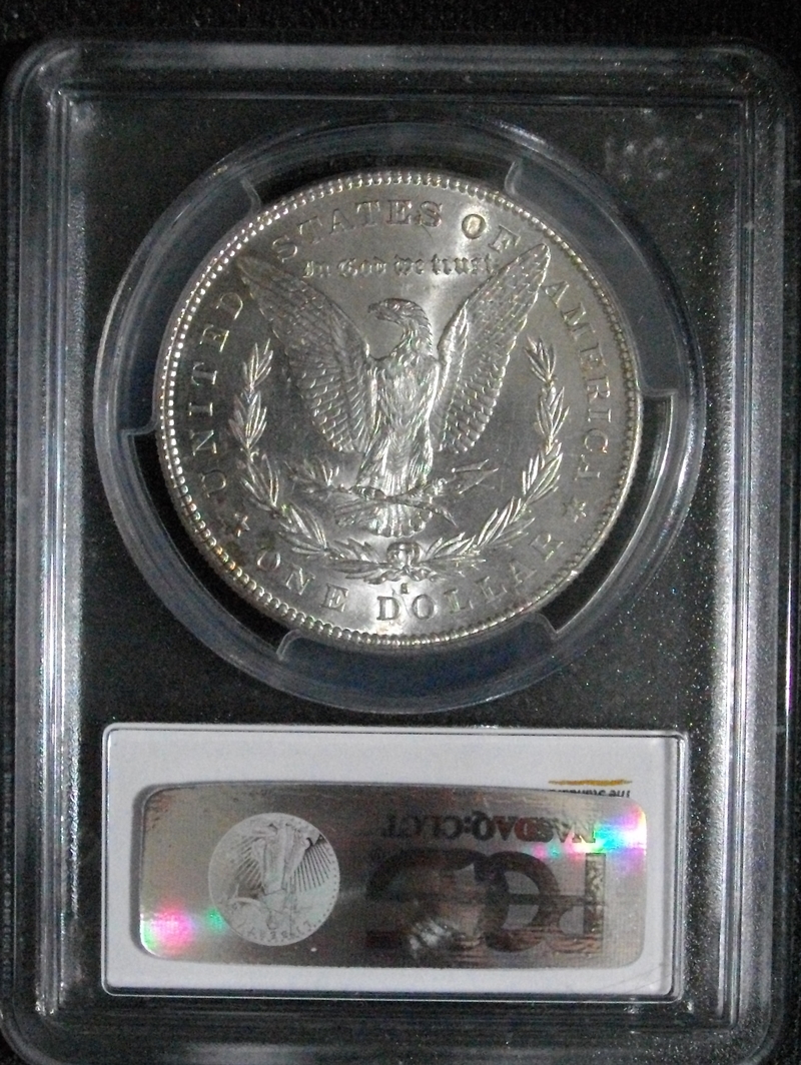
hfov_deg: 36.9
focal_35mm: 39
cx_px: 400
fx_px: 1201
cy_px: 532
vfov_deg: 47.8
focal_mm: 7.1
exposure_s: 1/15
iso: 800
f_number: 3.2
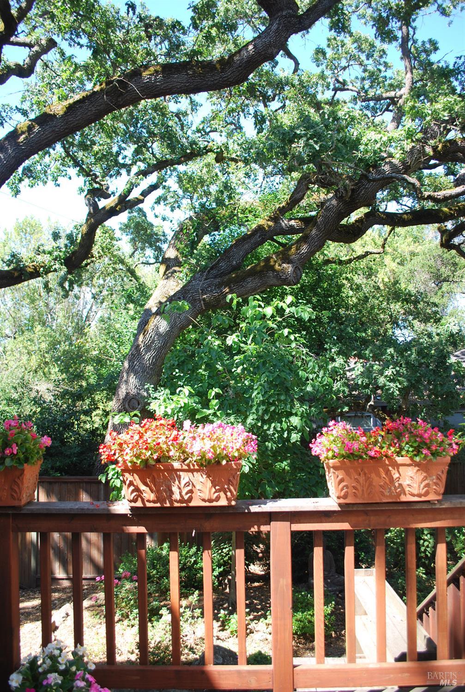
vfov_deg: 67.3
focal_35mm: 27
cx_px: 232
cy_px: 346
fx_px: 520
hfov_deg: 48.2
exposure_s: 1/125
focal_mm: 18
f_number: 5.6
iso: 140
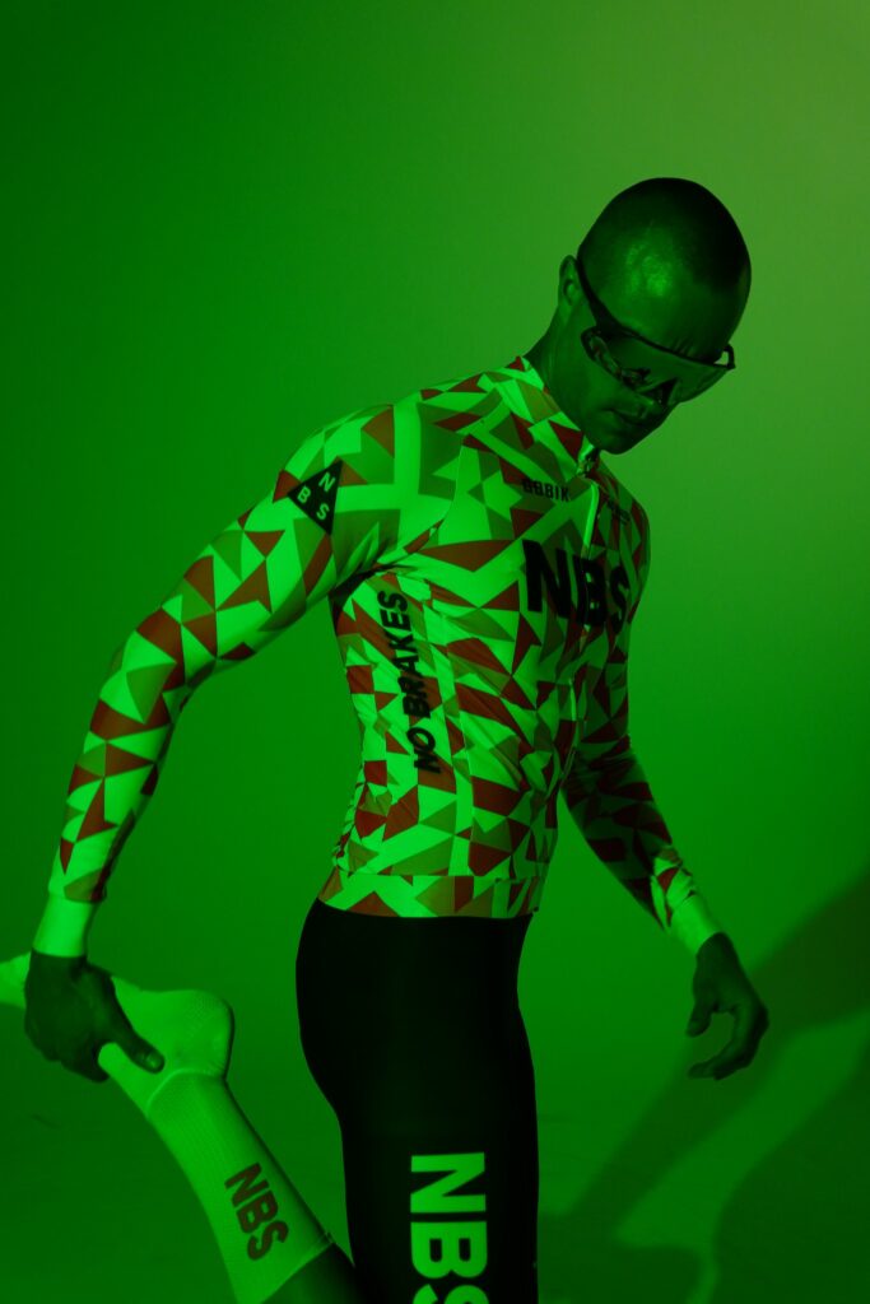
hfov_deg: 31.2
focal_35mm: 43
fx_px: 1558
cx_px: 435
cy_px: 652
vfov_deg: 45.4
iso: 2500
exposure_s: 1/160
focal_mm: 43
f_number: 6.3
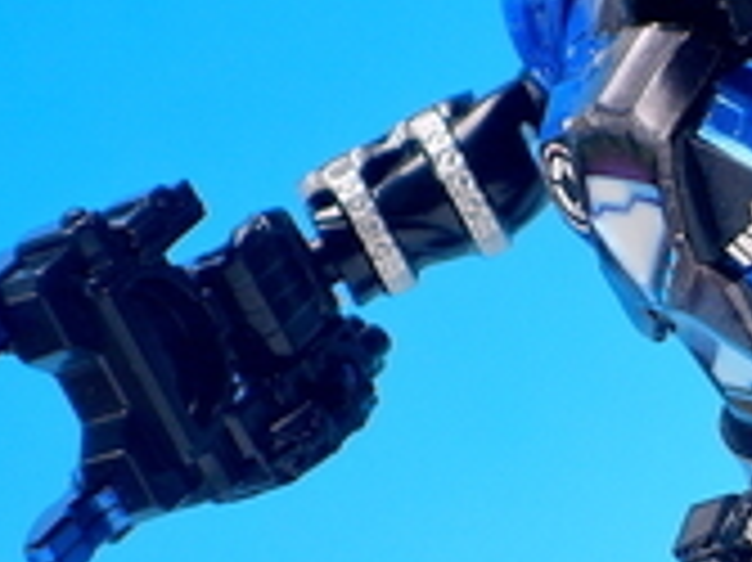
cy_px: 270
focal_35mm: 432
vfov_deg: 3.4
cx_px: 955
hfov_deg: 4.6
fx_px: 9378
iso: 80
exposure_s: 1/1.6
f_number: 5.6
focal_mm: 25.5
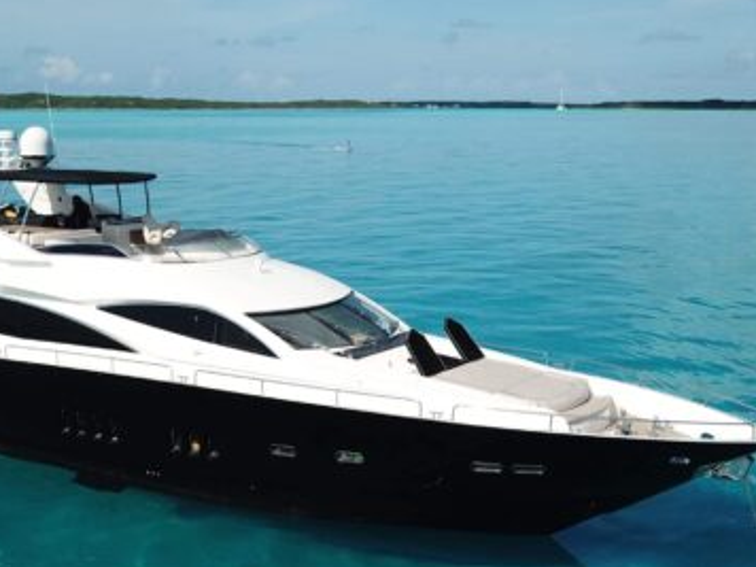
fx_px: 830
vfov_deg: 37.6
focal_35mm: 38
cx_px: 291
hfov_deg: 48.6
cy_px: 331
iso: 100
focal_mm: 4.73
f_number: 2.2
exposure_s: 1/2299
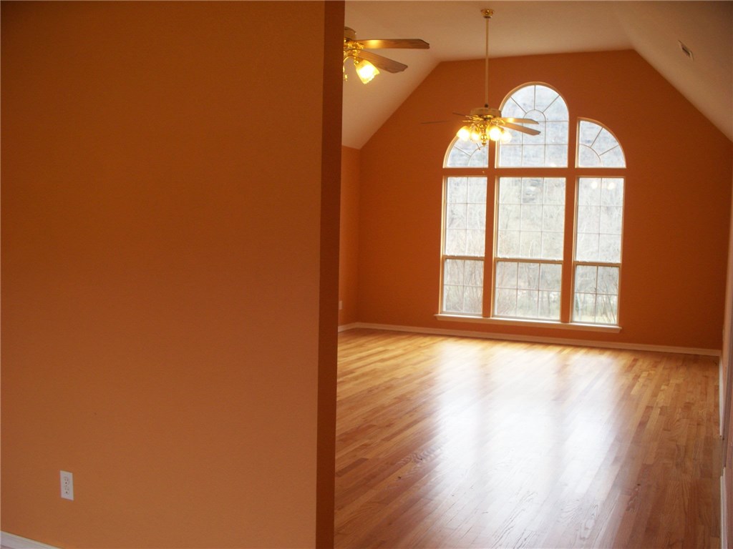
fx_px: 762
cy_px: 274
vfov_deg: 39.7
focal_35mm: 36
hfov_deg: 51.4
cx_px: 366
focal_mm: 7.54
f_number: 2.8
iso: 125
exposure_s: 1/60
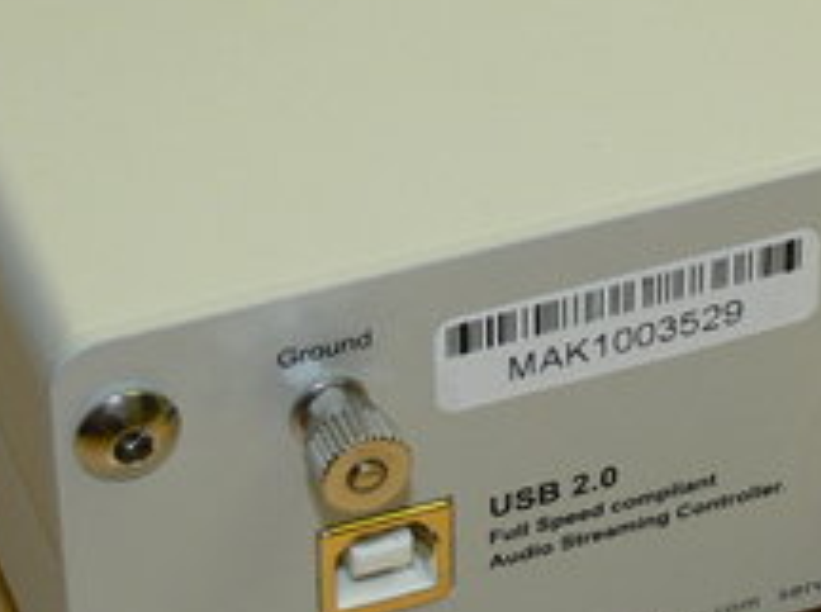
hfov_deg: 13.4
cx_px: 688
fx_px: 3479
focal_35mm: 147
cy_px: 99
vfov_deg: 10.0
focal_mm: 11.4
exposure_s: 1/30
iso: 100
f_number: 3.2
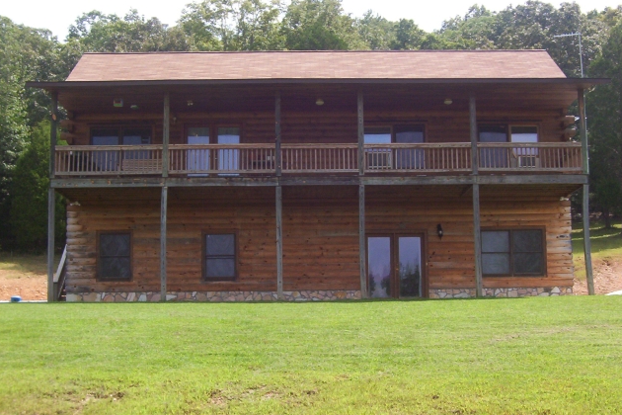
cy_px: 222
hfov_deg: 36.9
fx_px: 933
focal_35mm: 54
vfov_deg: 25.1
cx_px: 313
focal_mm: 7.88
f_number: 5.97
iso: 100
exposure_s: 1/287
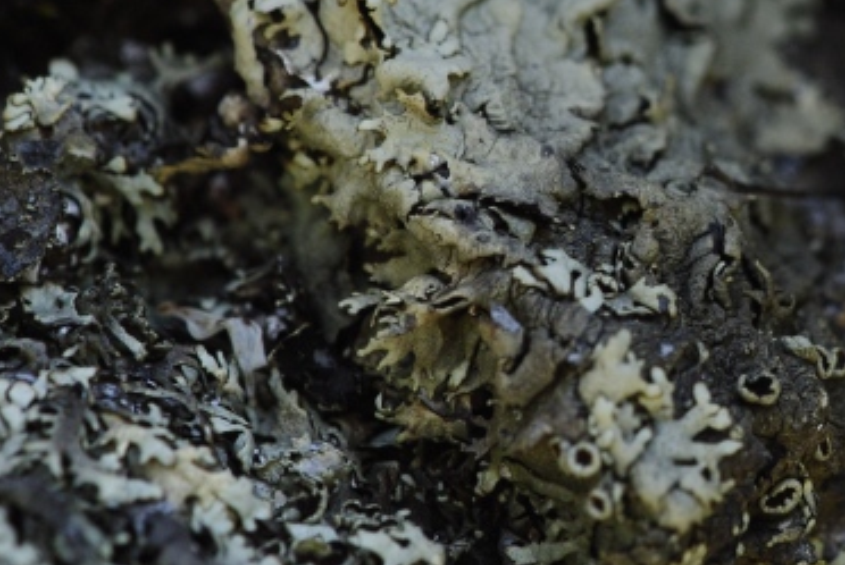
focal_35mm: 274
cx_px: 859
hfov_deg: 7.5
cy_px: 202
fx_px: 6441
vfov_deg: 5.0
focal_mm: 85
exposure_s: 1/160
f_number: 7.1
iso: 400
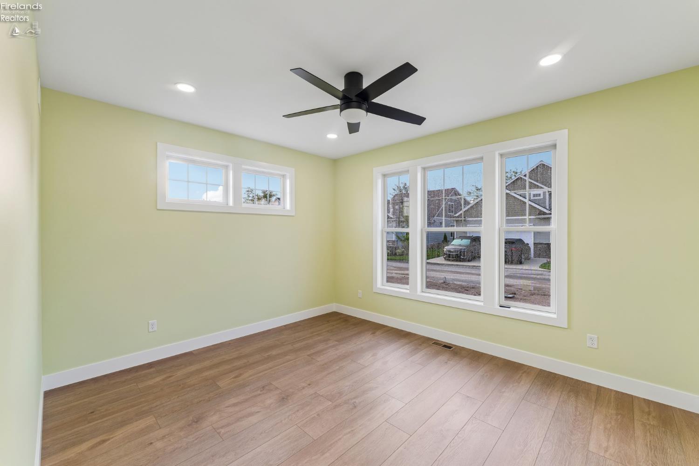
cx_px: 350
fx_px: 272
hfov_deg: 104.3
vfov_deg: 81.2
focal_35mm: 14
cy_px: 233
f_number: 5.6
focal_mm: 14
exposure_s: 1/40
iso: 200
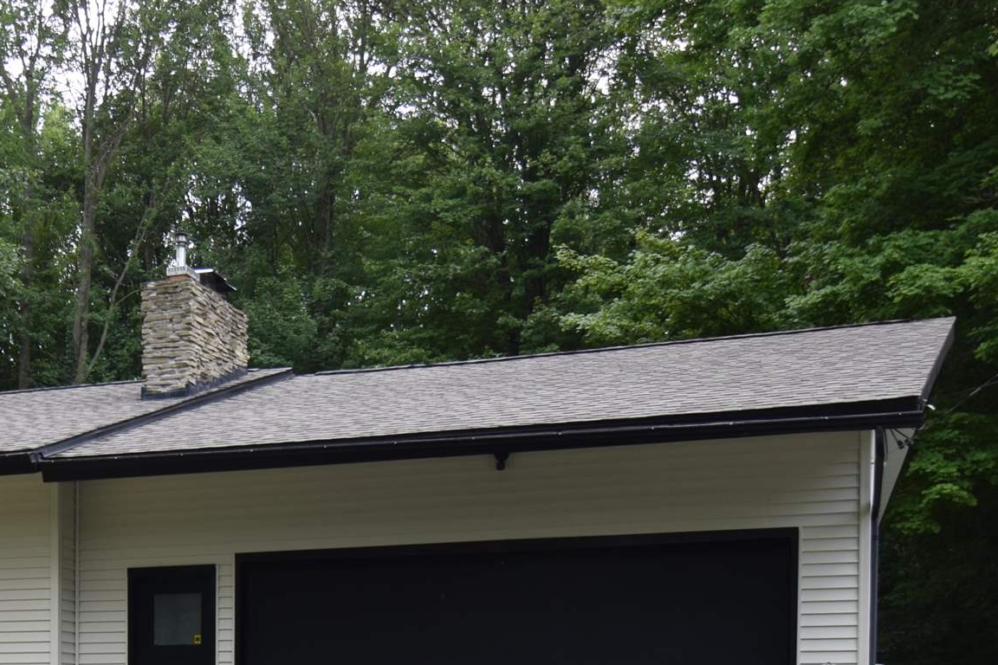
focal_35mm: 56
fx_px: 1552
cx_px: 155
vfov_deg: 22.7
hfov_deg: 34.2
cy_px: 744
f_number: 5
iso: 100
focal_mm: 14
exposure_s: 1/80
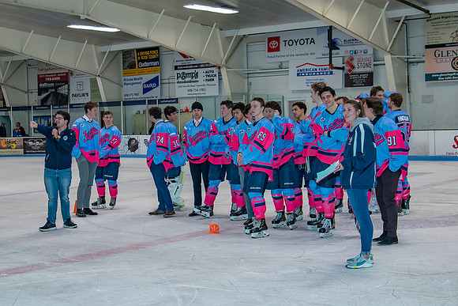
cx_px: 204
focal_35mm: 61
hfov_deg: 33.1
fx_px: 771
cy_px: 136
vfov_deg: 22.4
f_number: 4.5
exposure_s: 1/200
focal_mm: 34
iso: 400
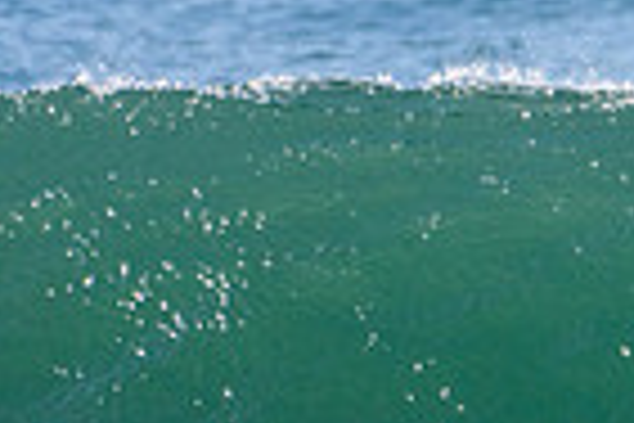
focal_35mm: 3075
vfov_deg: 0.4
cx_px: 1228
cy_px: 398
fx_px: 54150
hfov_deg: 0.7
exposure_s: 1/2000
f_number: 5.6
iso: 280
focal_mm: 500
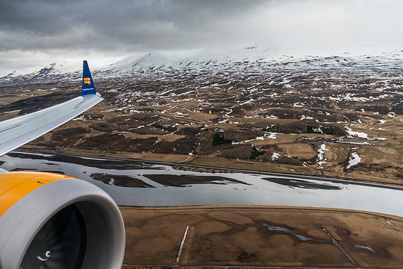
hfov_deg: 65.5
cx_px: 202
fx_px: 314
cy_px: 134
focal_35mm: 28
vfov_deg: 46.4
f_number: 9
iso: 1250
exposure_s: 1/1000
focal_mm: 28
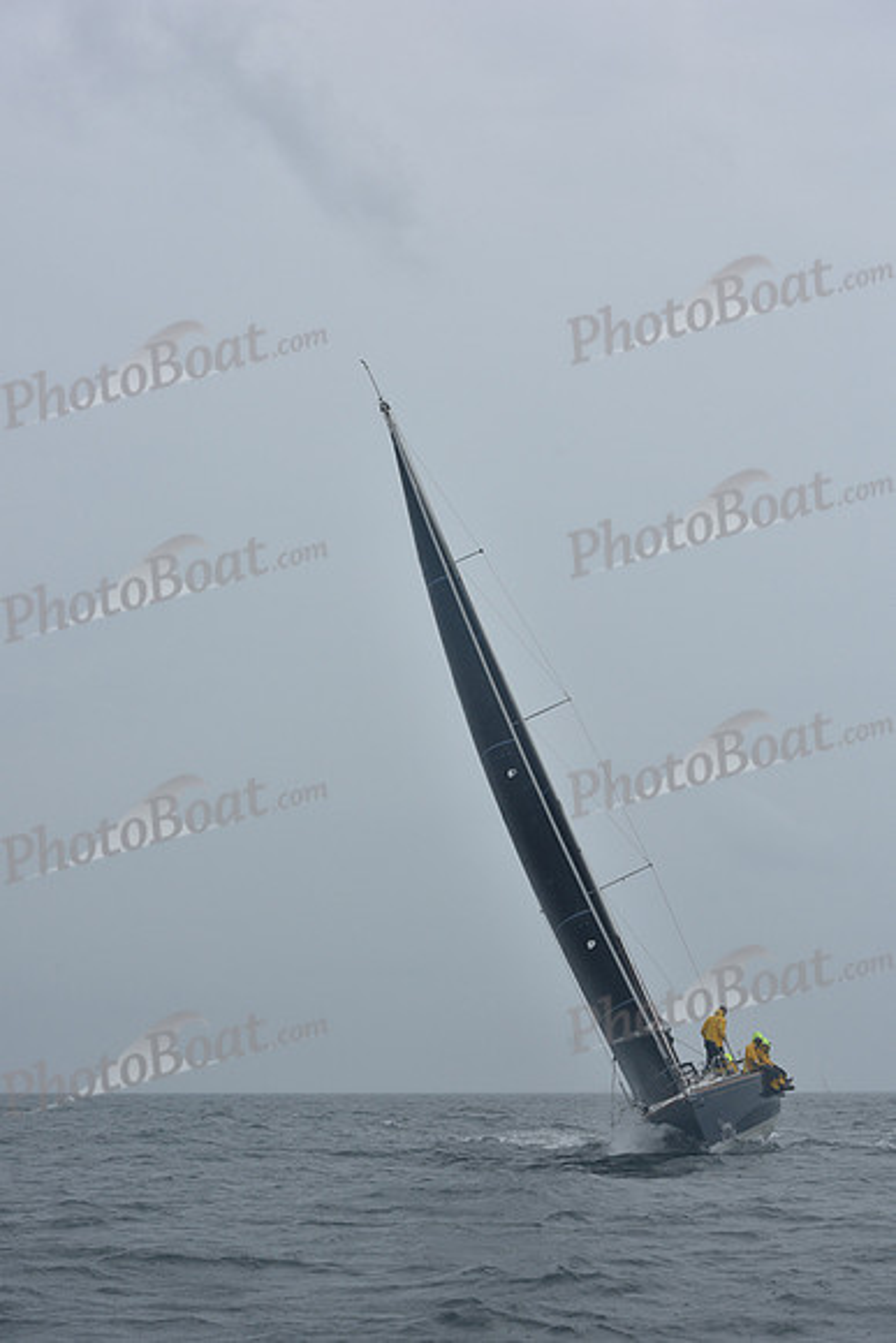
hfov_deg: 19.5
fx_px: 2612
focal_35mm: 70
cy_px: 672
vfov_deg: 28.8
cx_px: 448
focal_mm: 70
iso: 320
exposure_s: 1/1000
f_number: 9
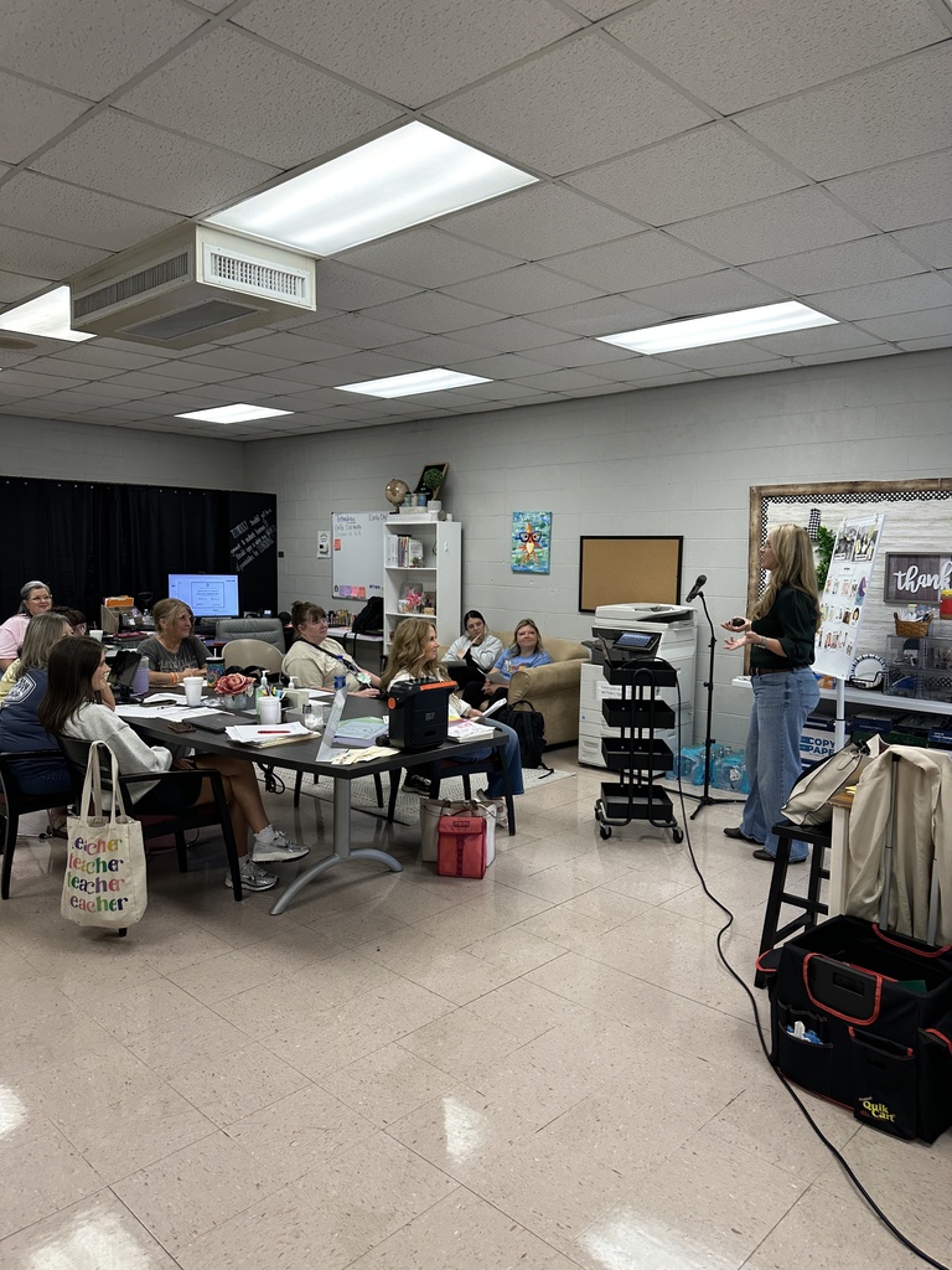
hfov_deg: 56.8
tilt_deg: -5.1
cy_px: 635
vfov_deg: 71.6
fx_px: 880
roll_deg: -1.4
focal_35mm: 24
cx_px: 476
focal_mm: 6.86
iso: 125
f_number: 1.78
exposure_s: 1/60
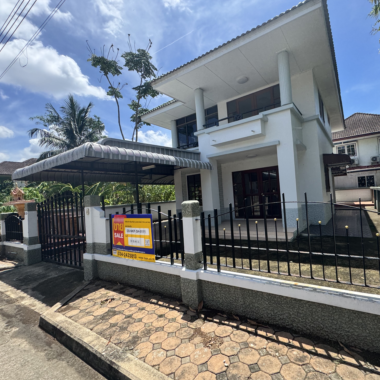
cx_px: 222
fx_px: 211
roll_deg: +4.3
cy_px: 194
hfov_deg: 83.2
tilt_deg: +4.3
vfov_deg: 84.0
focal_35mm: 17
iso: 40
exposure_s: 1/821
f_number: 2.2
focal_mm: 2.22
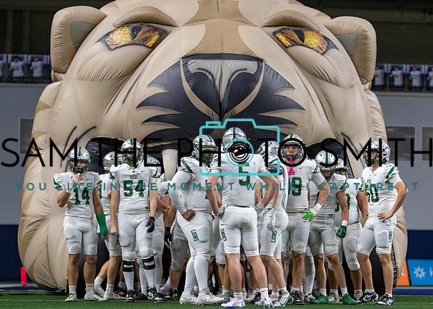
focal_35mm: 81
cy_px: 238
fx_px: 995
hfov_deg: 24.5
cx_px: 249
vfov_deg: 17.5
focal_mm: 50
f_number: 1.2
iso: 250
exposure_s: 1/800
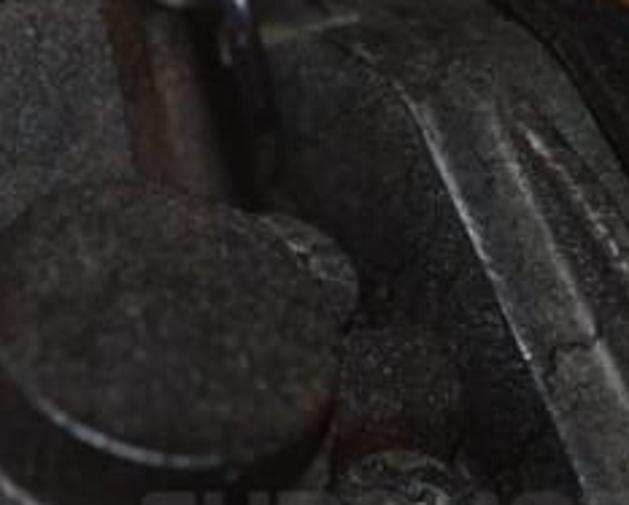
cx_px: 92
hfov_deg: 12.6
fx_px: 2833
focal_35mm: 152
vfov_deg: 10.2
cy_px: 173
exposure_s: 1/60
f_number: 7.1
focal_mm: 42
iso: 640
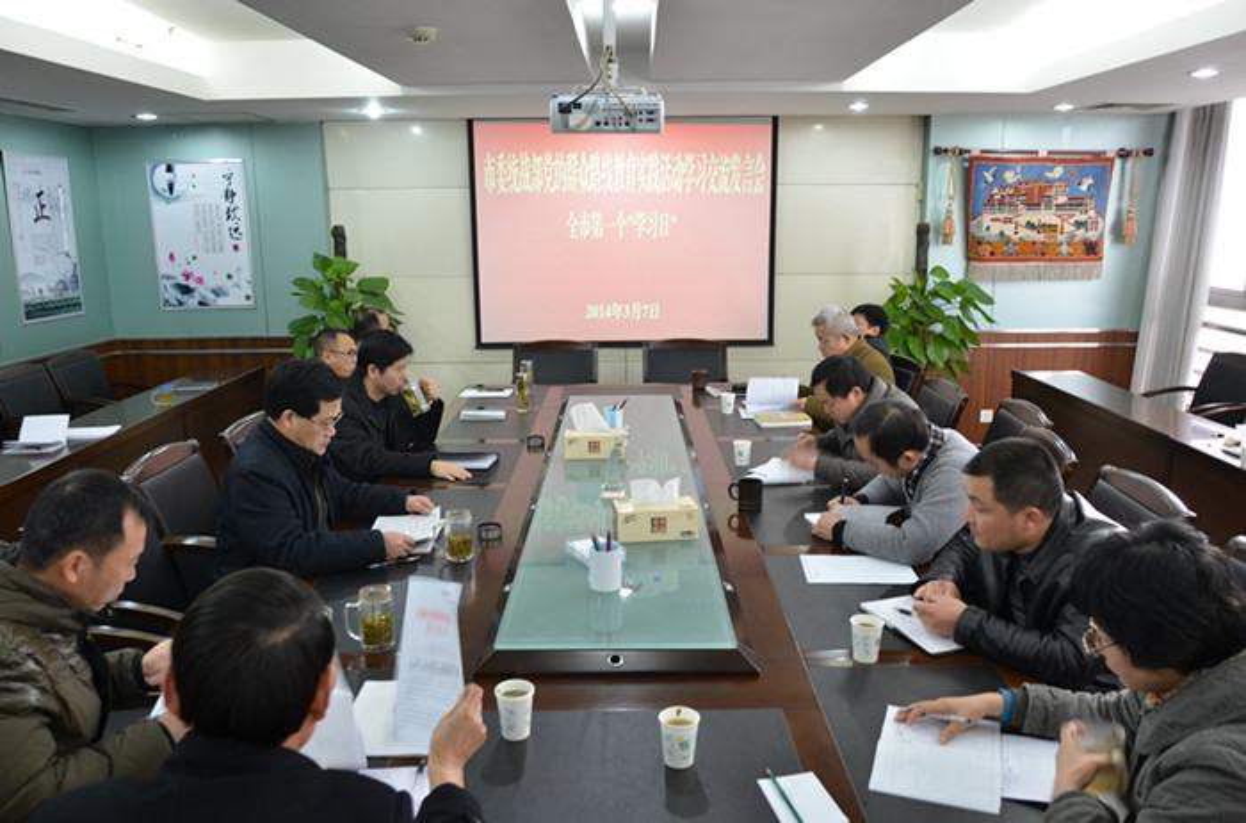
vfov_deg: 47.6
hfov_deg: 67.5
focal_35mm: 27
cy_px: 412
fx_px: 932
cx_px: 623
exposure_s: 1/8
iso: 400
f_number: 5
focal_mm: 18
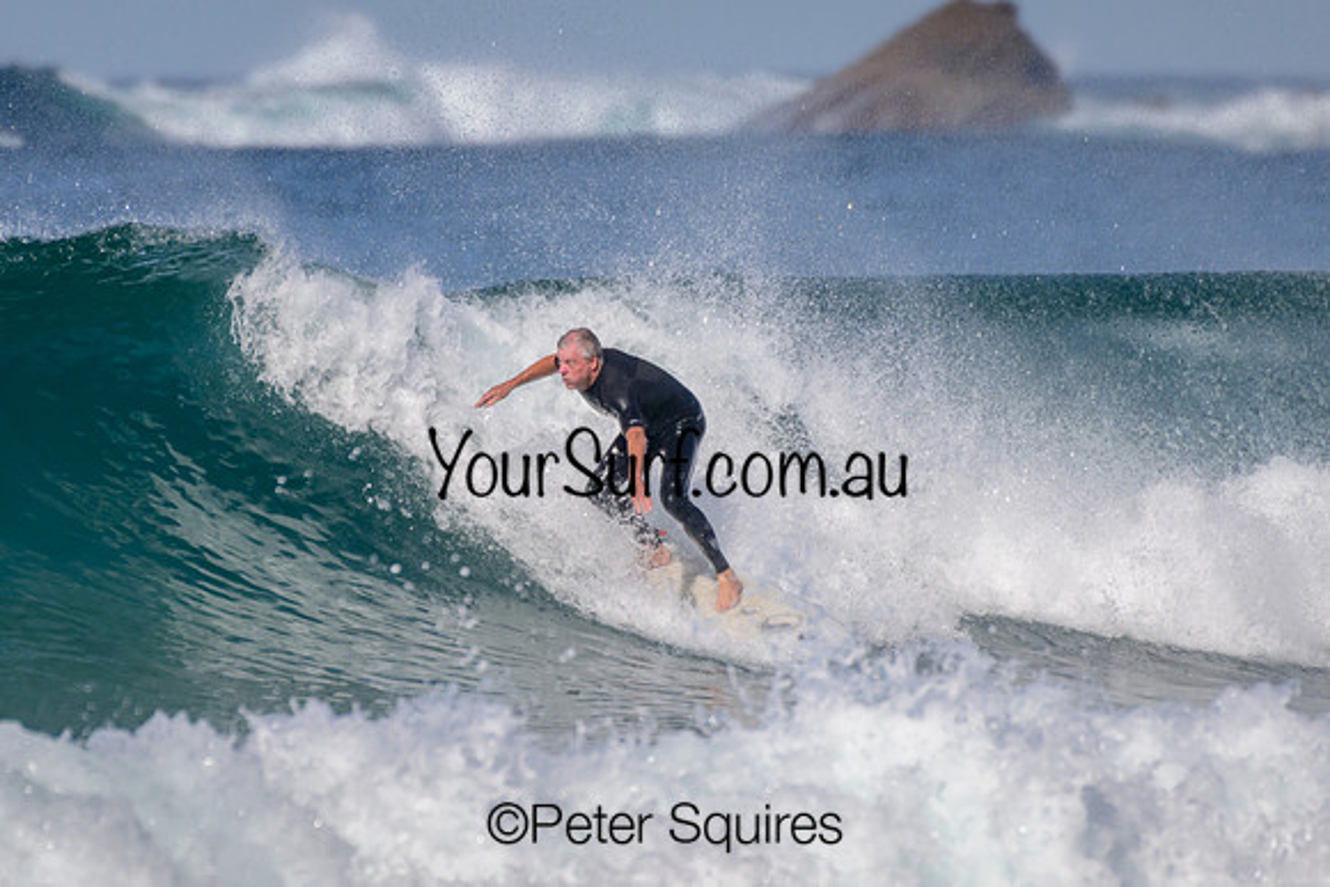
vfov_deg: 1.2
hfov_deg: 1.8
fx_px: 42451
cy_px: 383
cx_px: 651
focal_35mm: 1149
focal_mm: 1000
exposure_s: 1/2000
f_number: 11
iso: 720
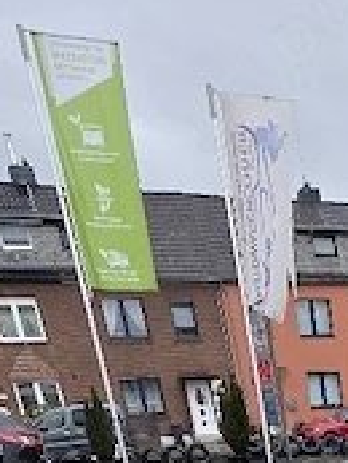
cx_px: 546
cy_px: 838
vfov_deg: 21.2
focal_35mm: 60
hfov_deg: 20.4
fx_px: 803
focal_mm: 2.2
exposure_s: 1/102
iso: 20
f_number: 1.9
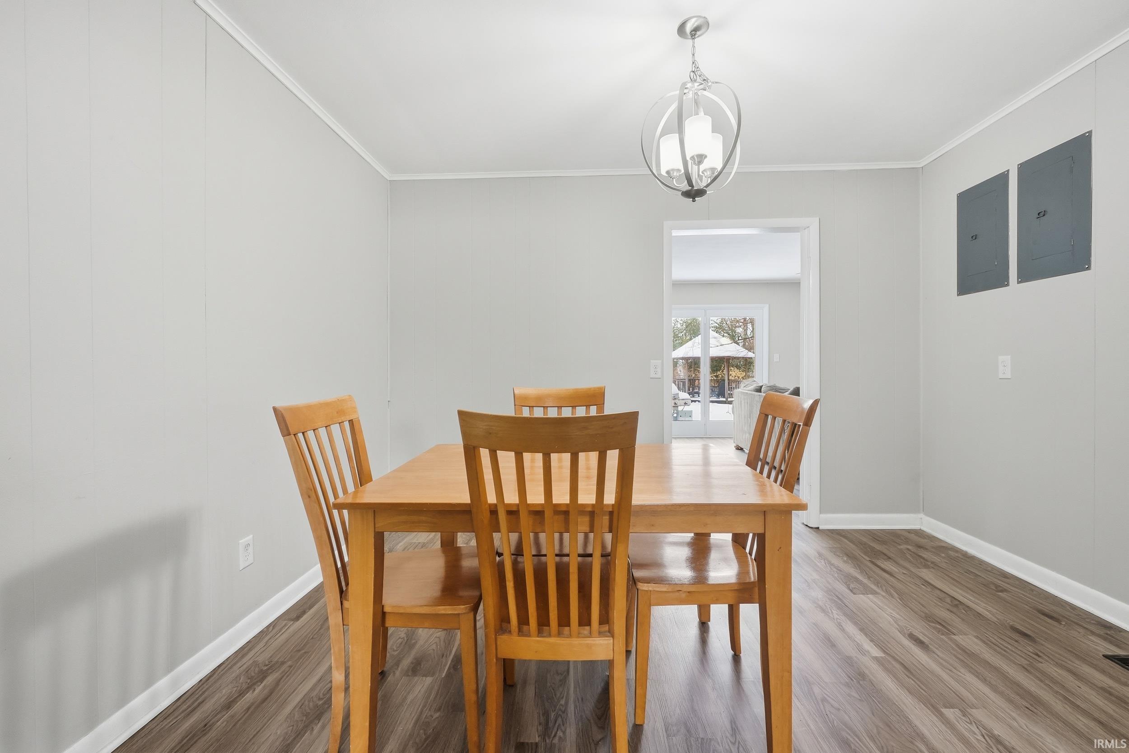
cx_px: 564
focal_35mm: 15
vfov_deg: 77.3
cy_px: 376
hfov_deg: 100.4
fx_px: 470
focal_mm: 10.5
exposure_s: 1/125
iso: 100
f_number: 4
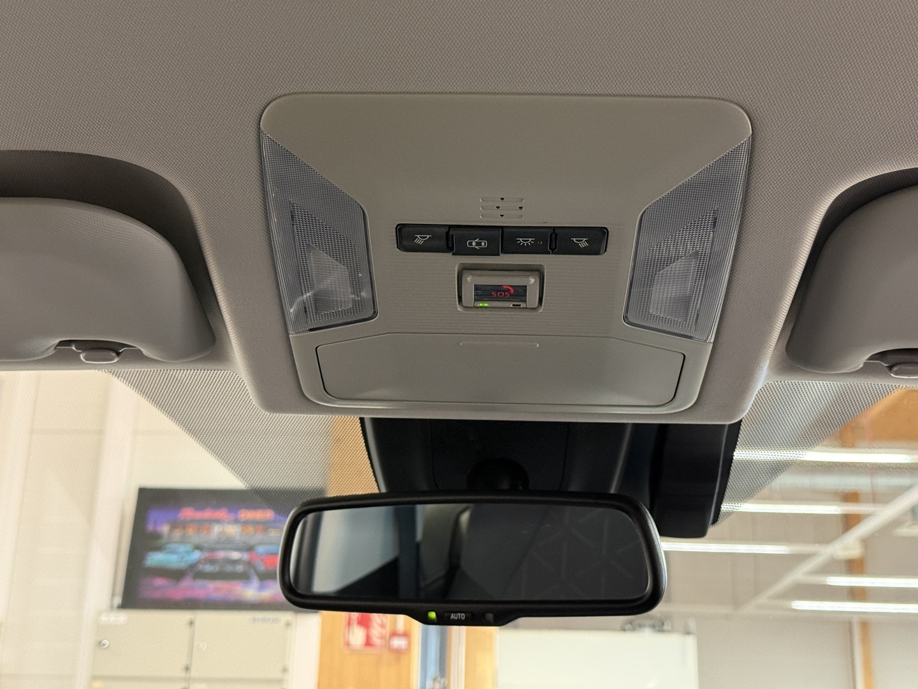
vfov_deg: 30.3
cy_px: 344
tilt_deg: +17.8
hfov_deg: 39.7
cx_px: 459
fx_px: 1273
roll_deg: -1.5
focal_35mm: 48
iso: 400
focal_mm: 6.76
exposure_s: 1/33
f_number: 1.78
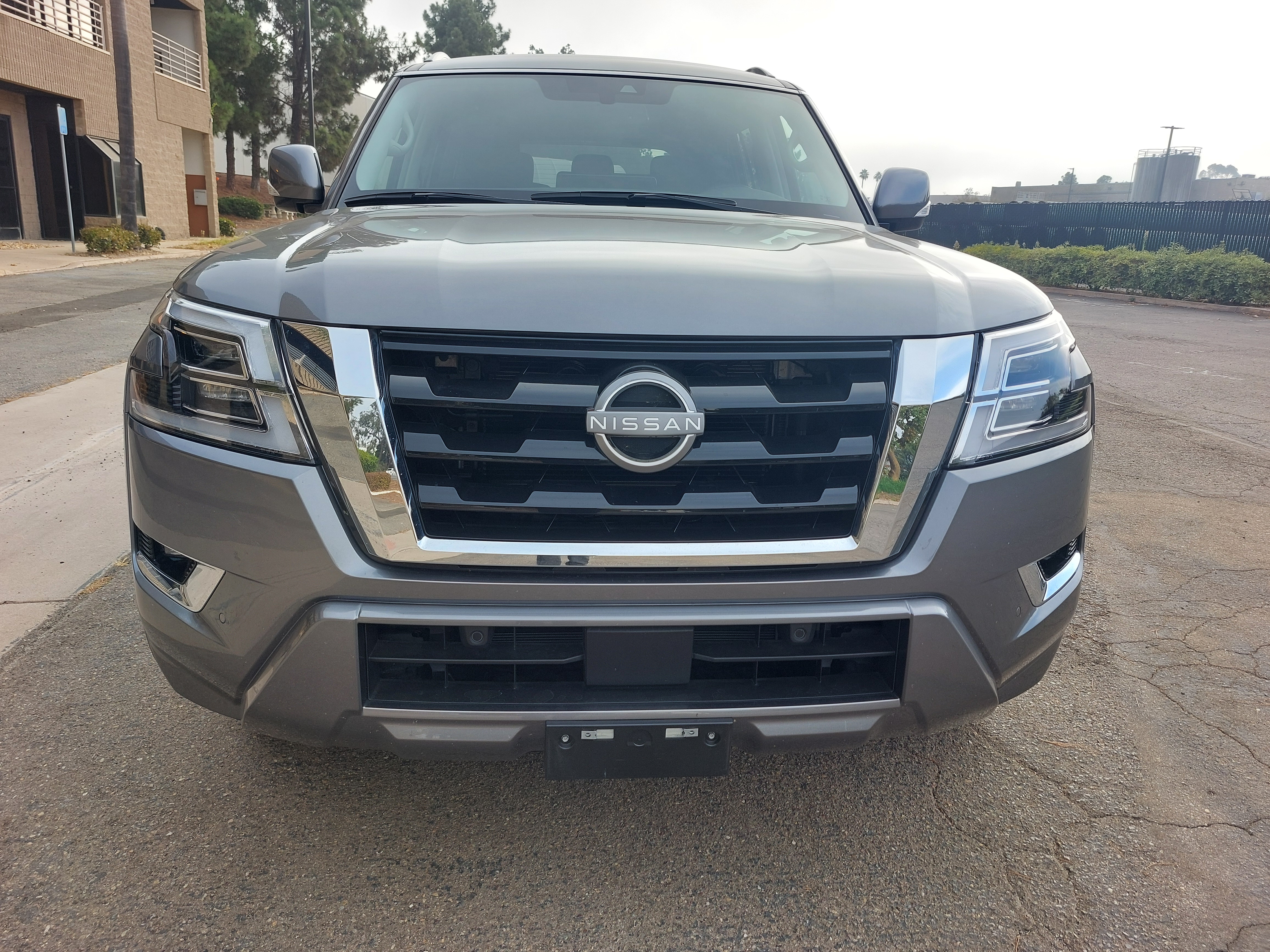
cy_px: 476
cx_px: 635
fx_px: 881
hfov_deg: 71.6
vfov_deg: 56.8
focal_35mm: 24
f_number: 1.8
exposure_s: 1/342
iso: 25
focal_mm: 5.23
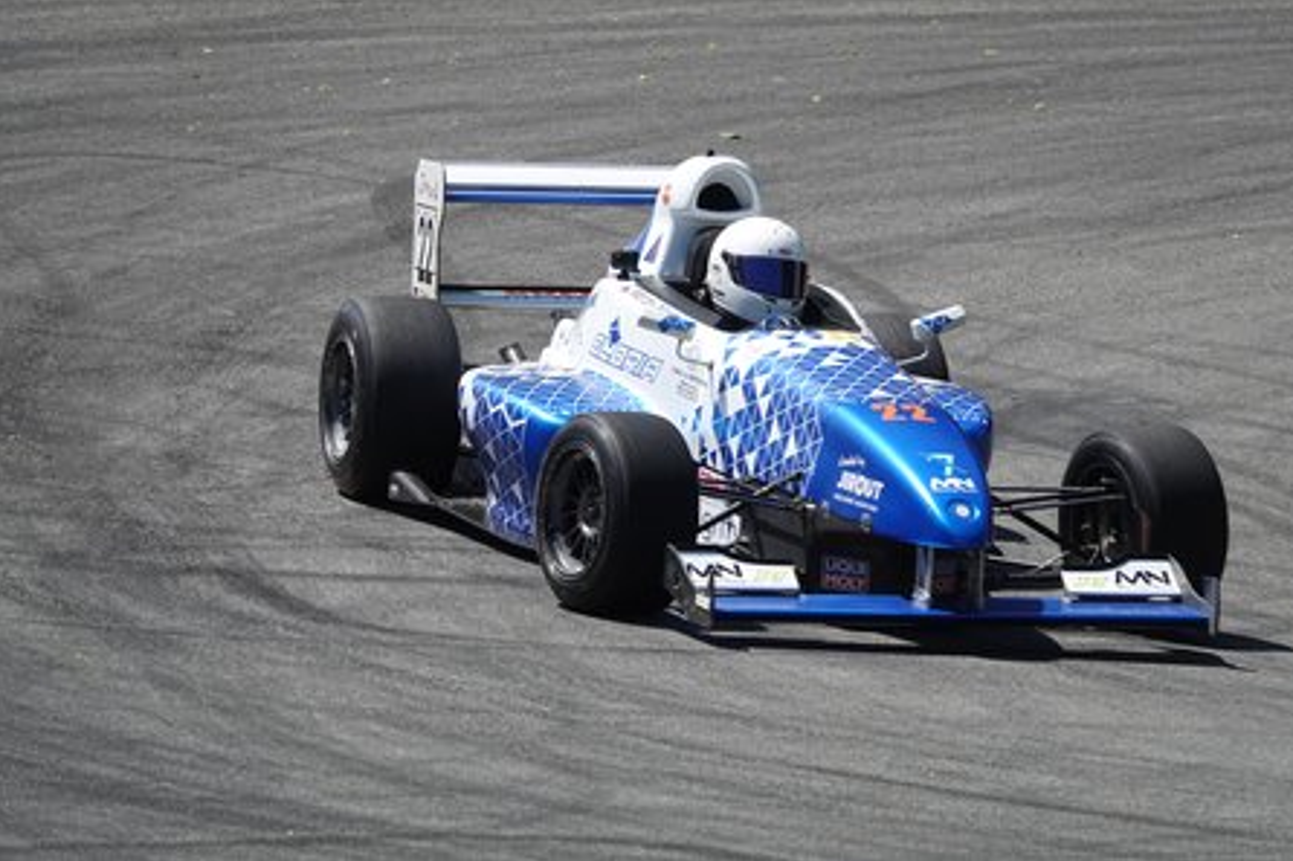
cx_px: 644
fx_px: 11237
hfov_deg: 6.6
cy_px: 429
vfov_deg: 4.4
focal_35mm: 313
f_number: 4.5
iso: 100
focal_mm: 113.69
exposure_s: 1/800
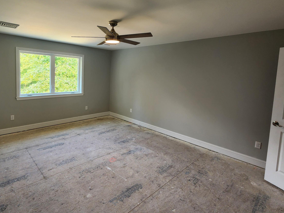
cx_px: 115
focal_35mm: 18
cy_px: 88
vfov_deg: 71.0
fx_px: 148
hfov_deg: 86.8
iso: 100
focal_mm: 2.2
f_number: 2.2
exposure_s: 1/60
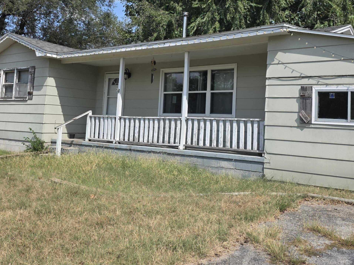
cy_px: 92
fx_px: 368
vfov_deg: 39.3
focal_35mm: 36
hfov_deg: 51.1
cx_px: 209
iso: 80
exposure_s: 1/4434
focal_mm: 6.3
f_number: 1.7
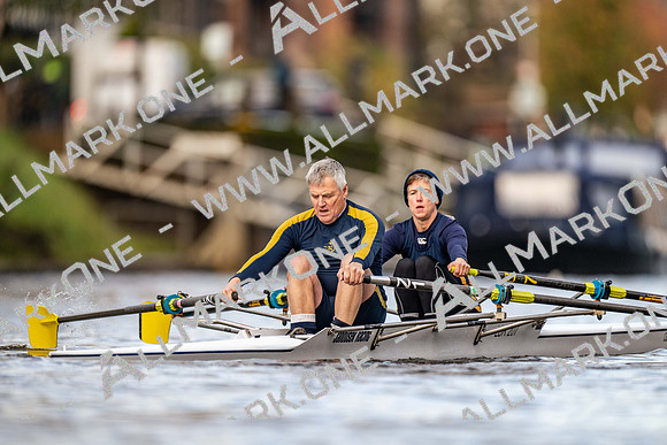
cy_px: 222
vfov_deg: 2.3
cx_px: 334
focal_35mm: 600
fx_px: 11119
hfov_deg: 3.4
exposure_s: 1/2500
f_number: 4
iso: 1100
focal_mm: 600
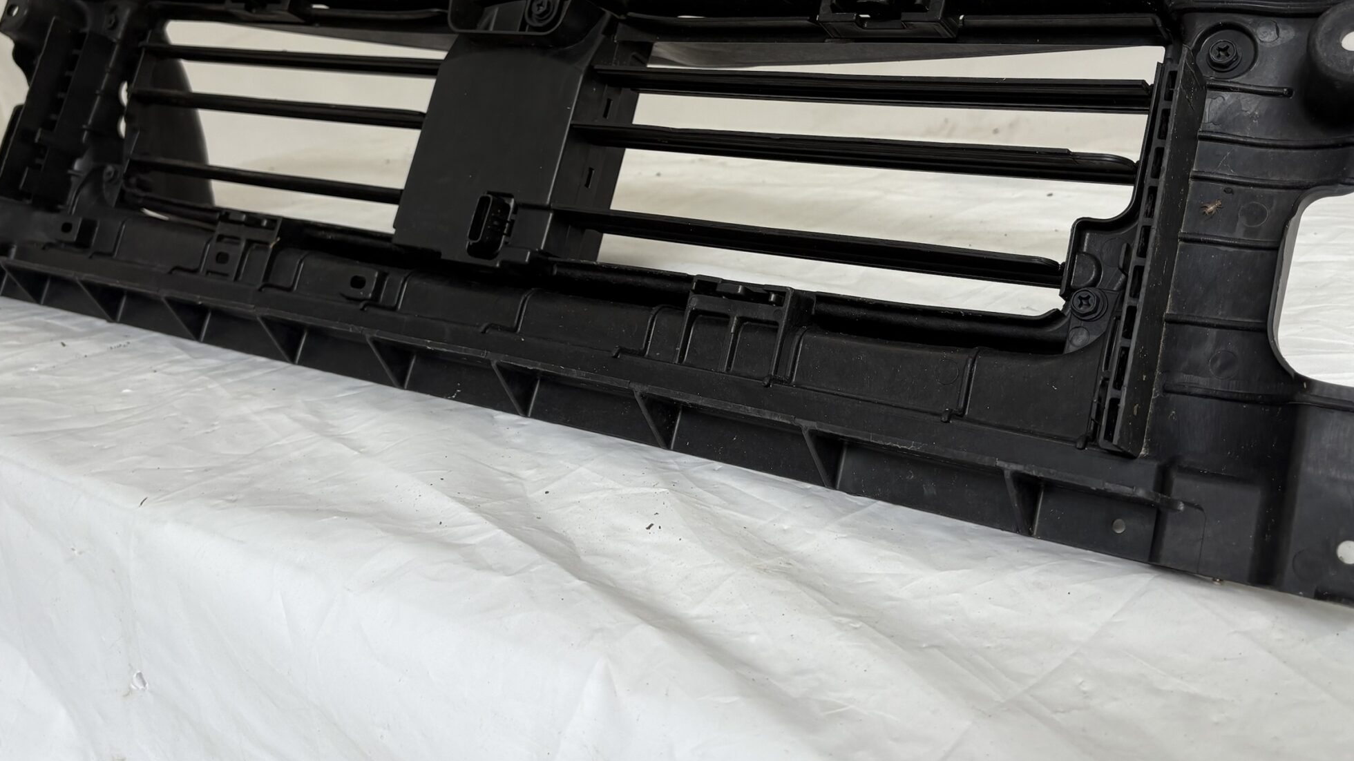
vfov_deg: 31.6
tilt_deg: -14.9
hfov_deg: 54.0
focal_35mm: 37
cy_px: 215
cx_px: 691
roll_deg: +5.1
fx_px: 1328
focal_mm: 5.96
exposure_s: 1/122
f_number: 1.6
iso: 32
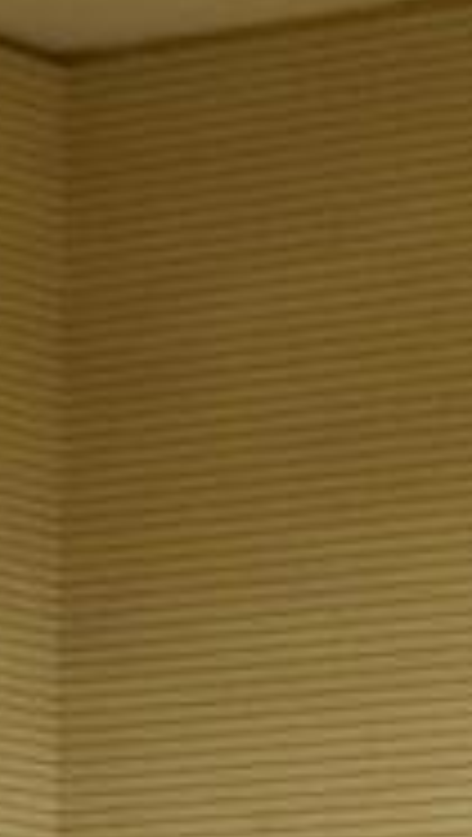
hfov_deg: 4.0
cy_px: 1400
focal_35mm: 303
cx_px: -189
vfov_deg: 7.0
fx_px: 6721
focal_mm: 35
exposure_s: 1/40
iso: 1600
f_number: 4.2
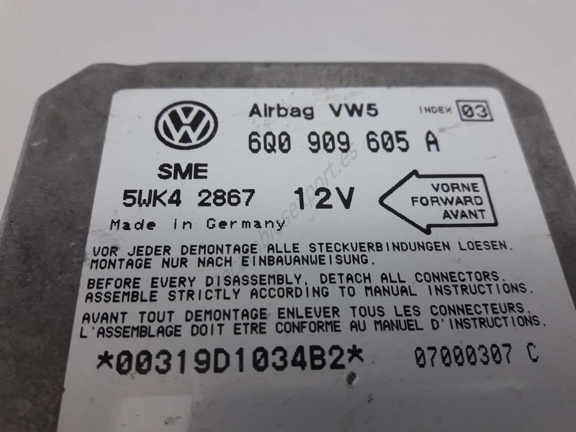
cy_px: 216
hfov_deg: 63.5
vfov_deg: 49.7
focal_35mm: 28
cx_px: 288
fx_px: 466
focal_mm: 3.7
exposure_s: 1/100
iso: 50
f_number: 1.9
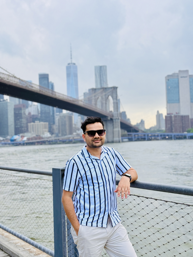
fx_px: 357
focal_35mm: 48
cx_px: 96
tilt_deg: +3.9
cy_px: 128
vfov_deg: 39.7
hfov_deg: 30.3
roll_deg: +2.4
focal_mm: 6.76
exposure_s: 1/1513
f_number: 1.78
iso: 64
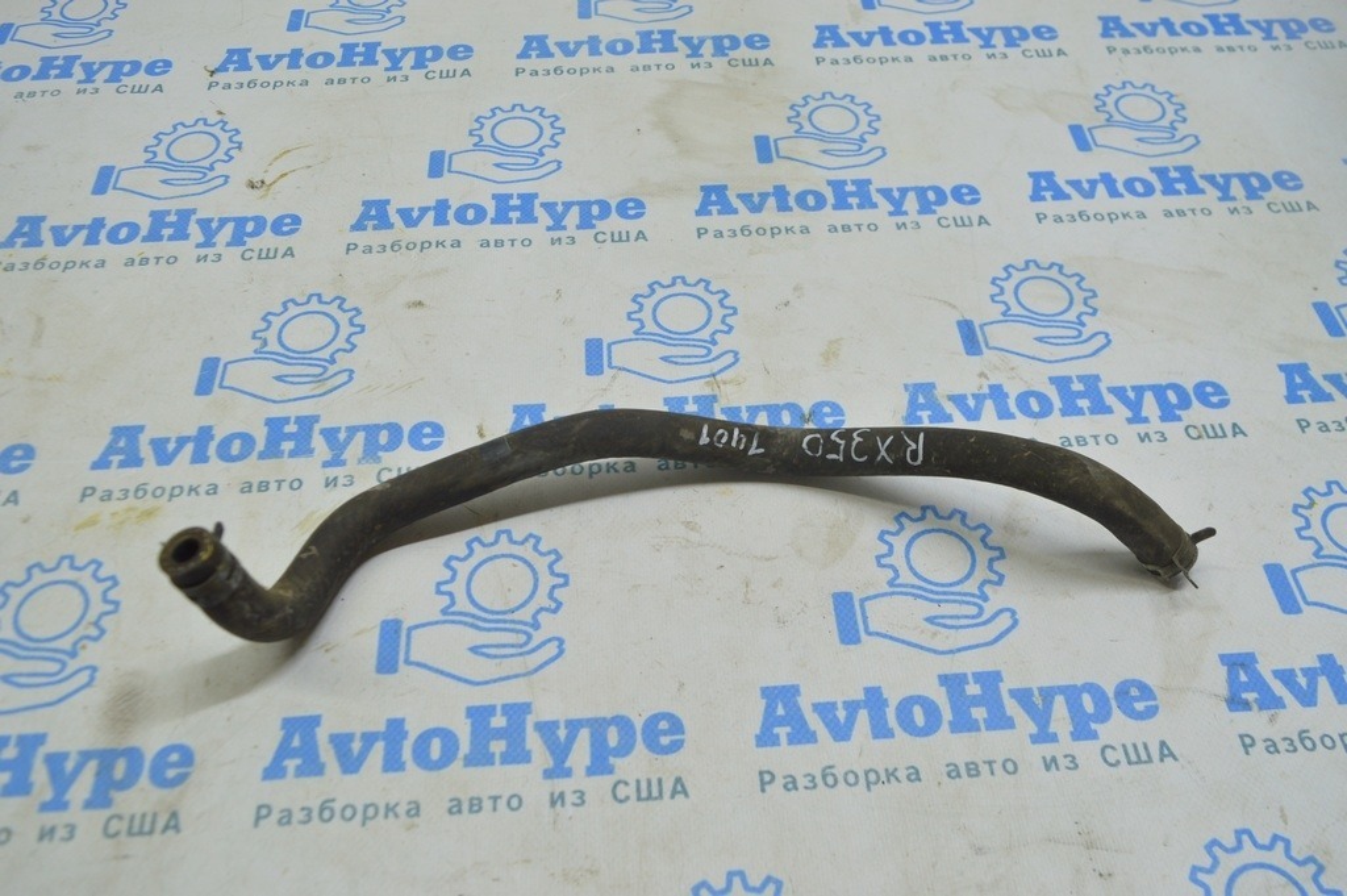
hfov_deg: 57.3
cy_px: 448
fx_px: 1234
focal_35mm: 33
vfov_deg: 39.9
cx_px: 674
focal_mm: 22
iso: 400
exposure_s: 1/40
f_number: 5.6
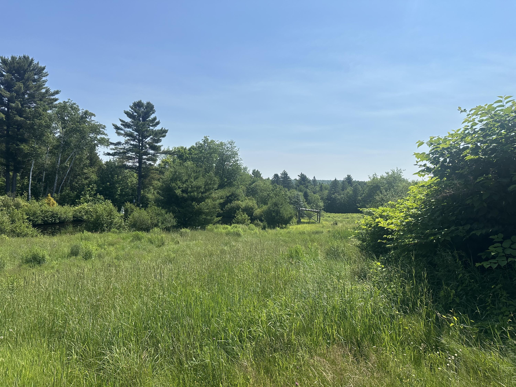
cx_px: 258
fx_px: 358
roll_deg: -1.7
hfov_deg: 71.6
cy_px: 194
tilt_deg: +0.5
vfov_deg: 56.8
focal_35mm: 24
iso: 80
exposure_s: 1/6623
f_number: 1.78
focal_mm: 6.86
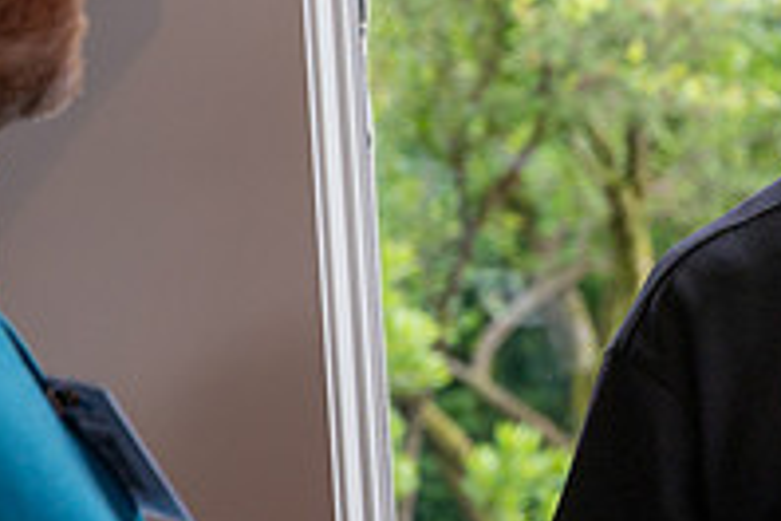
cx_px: 939
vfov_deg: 7.8
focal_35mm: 176
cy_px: 158
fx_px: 3818
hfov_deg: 11.4
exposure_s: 1/80
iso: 640
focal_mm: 60
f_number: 4
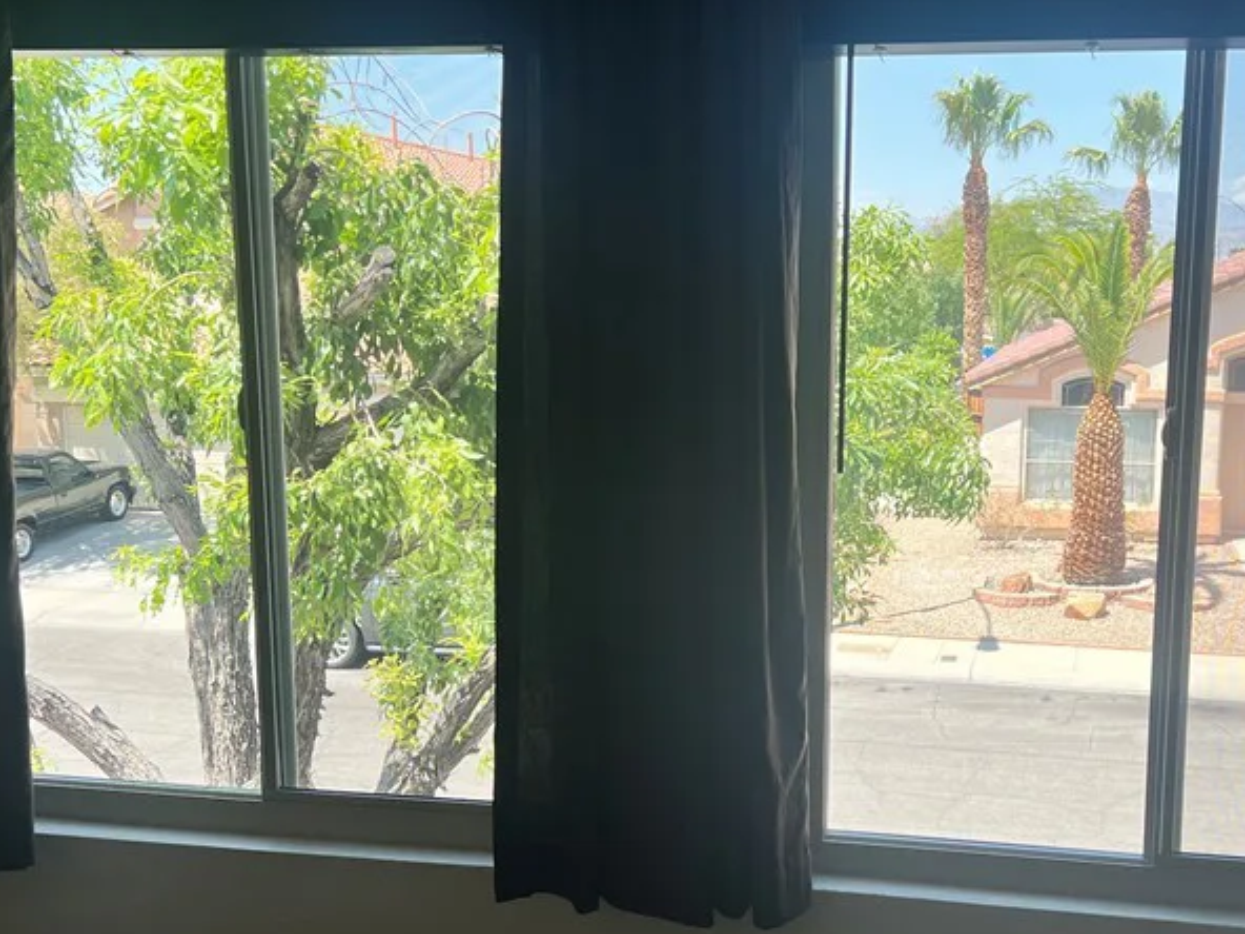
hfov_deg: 41.8
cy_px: 570
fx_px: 1618
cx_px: 774
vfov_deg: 32.1
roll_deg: -0.6
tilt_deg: -10.8
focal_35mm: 45
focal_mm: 5.7
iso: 50
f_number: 1.5
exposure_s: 1/1029
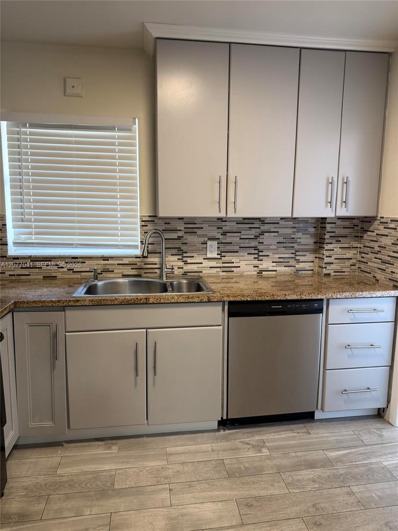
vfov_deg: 71.6
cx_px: 199
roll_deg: -1.0
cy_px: 266
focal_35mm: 24
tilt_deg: -8.3
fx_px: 368
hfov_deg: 56.8
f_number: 1.78
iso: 160
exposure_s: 1/60
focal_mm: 6.76
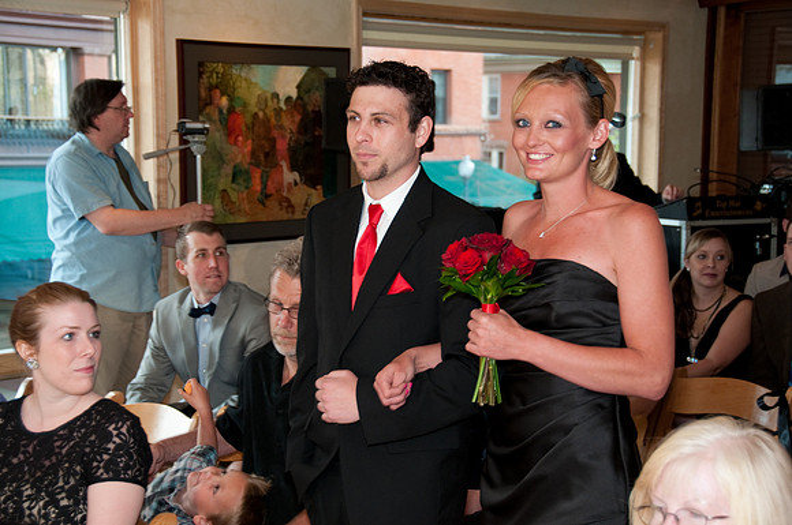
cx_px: 396
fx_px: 1516
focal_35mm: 69
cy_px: 262
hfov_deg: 29.3
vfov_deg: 19.7
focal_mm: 46
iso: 400
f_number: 4.5
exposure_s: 1/60
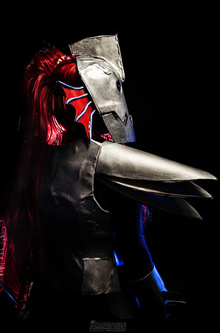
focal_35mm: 30
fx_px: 276
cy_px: 166
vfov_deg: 62.0
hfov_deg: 43.4
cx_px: 110
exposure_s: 1/20
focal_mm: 20
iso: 200
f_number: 13
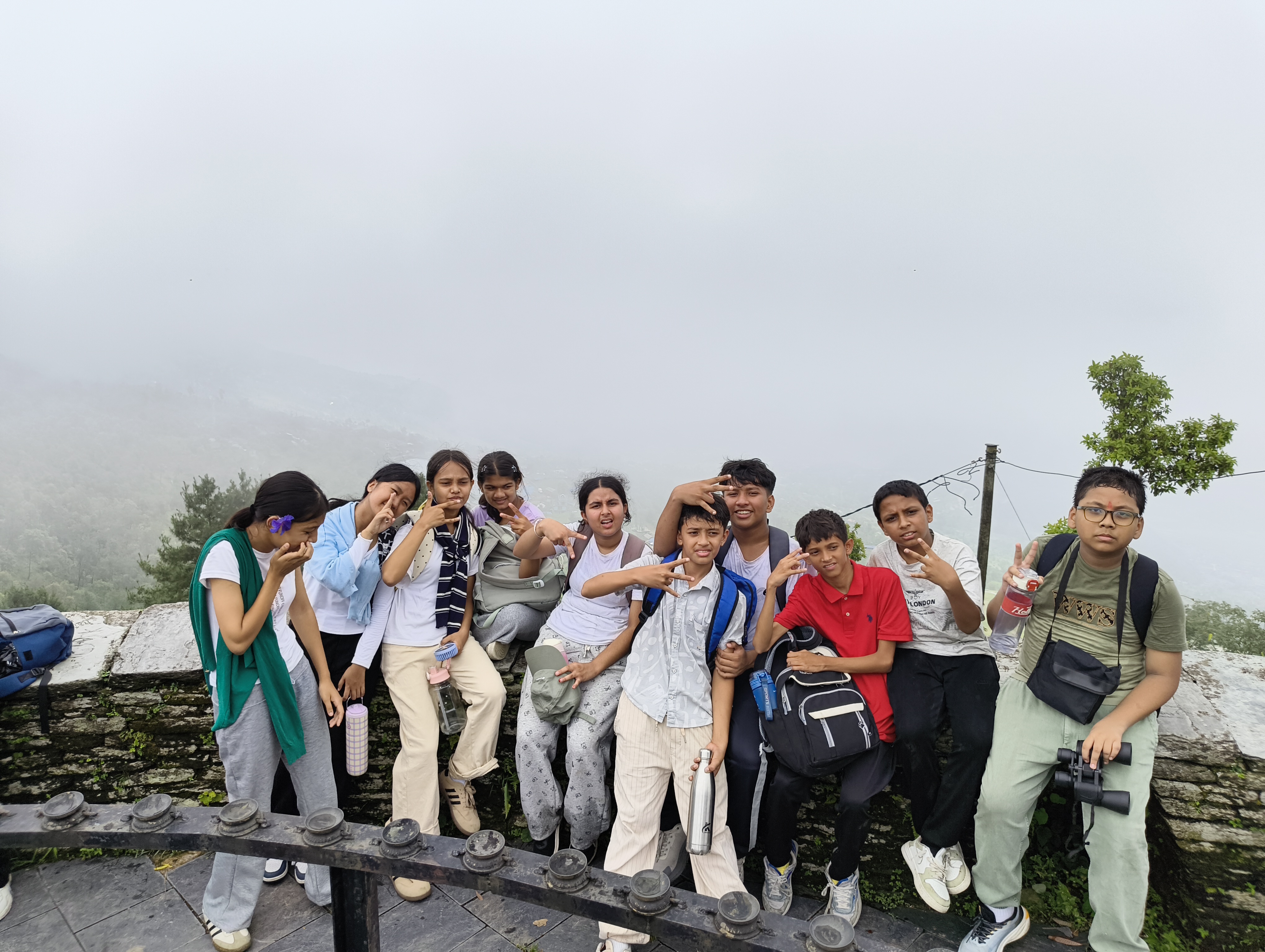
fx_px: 878
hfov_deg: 71.5
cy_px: 476
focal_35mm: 24
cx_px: 632
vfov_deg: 56.9
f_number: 1.87
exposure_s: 1/1201
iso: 100
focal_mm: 5.56
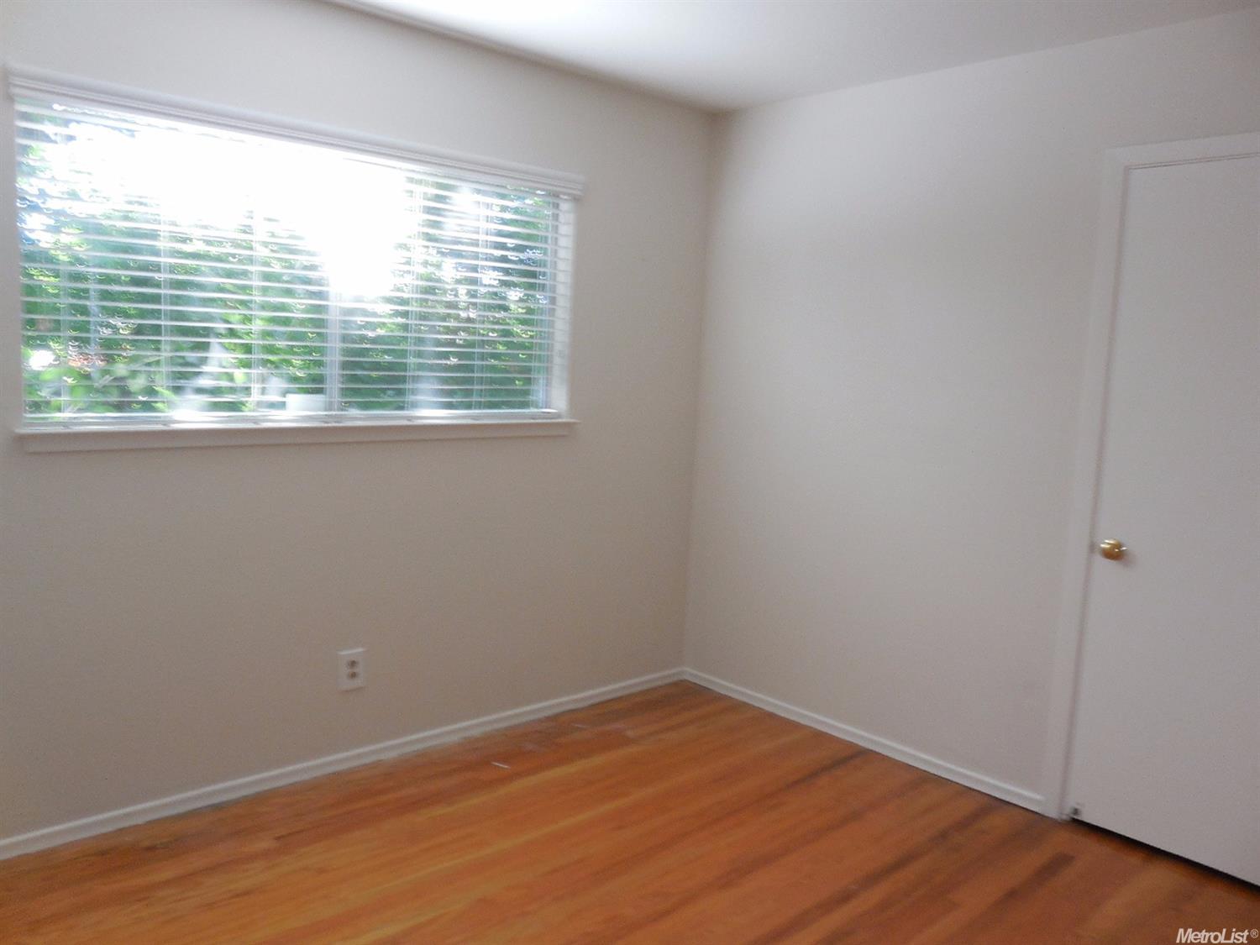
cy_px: 472
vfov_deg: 53.1
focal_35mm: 26
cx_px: 630
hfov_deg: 67.3
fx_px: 946
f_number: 3.5
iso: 250
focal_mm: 4.6
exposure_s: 1/30
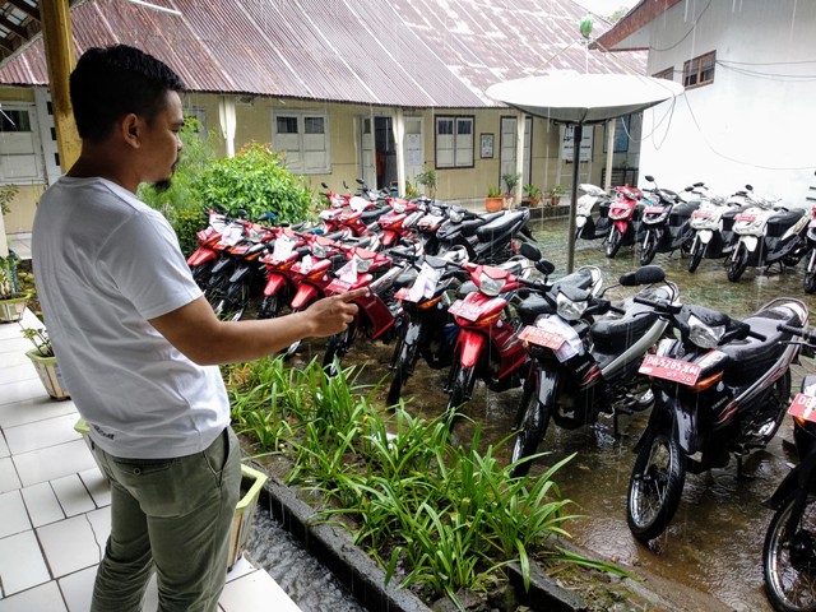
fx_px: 613
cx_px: 408
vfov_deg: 53.1
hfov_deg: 67.3
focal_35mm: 26
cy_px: 306
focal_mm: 3.81
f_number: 2.2
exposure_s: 1/50
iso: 200
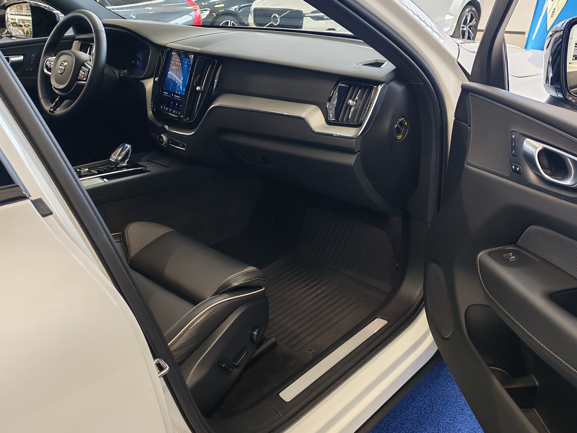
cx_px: 288
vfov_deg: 42.9
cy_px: 216
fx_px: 550
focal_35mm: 33
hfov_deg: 55.4
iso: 358
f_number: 1.9
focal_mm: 6.12
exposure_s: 1/100
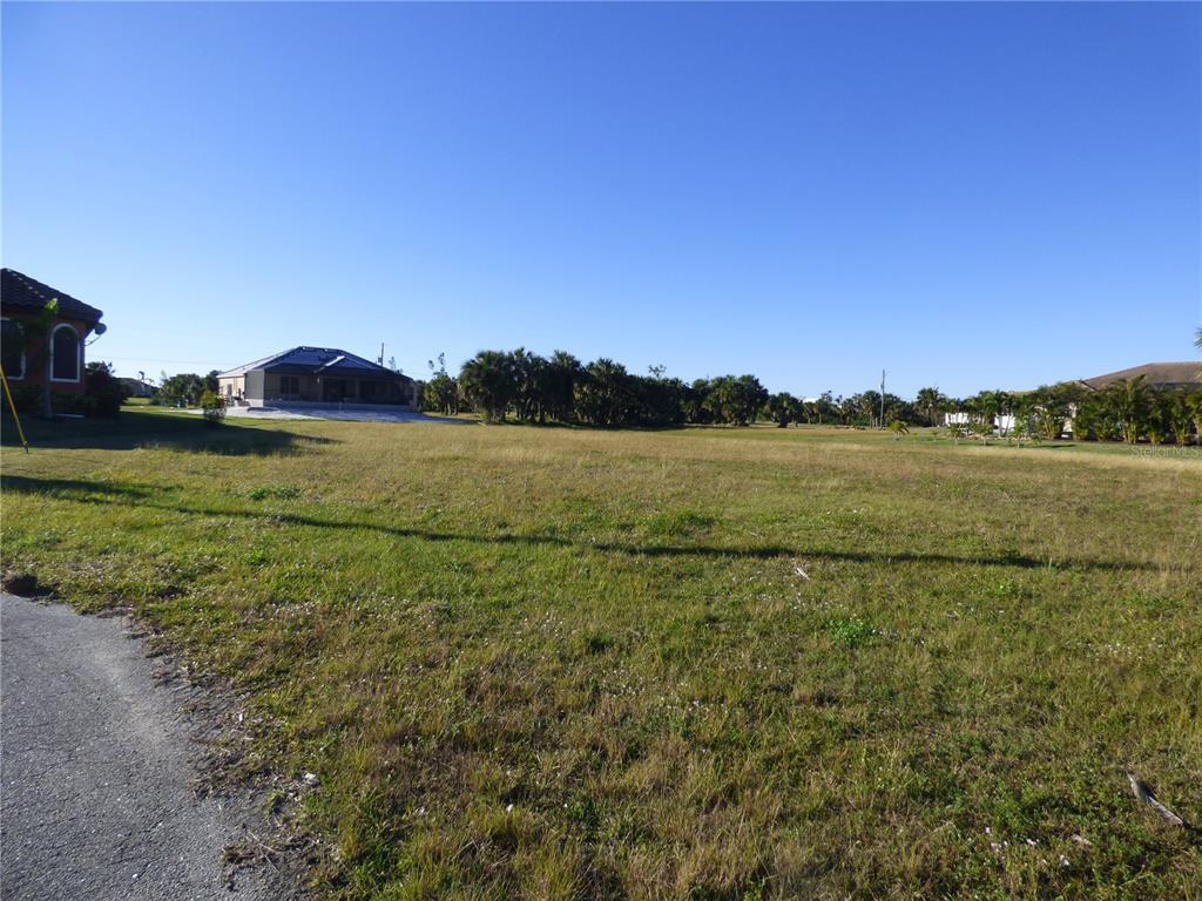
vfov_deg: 66.0
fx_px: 694
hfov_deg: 81.7
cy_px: 450
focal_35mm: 20
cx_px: 601
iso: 100
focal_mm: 3.58
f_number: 2.8
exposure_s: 1/1600
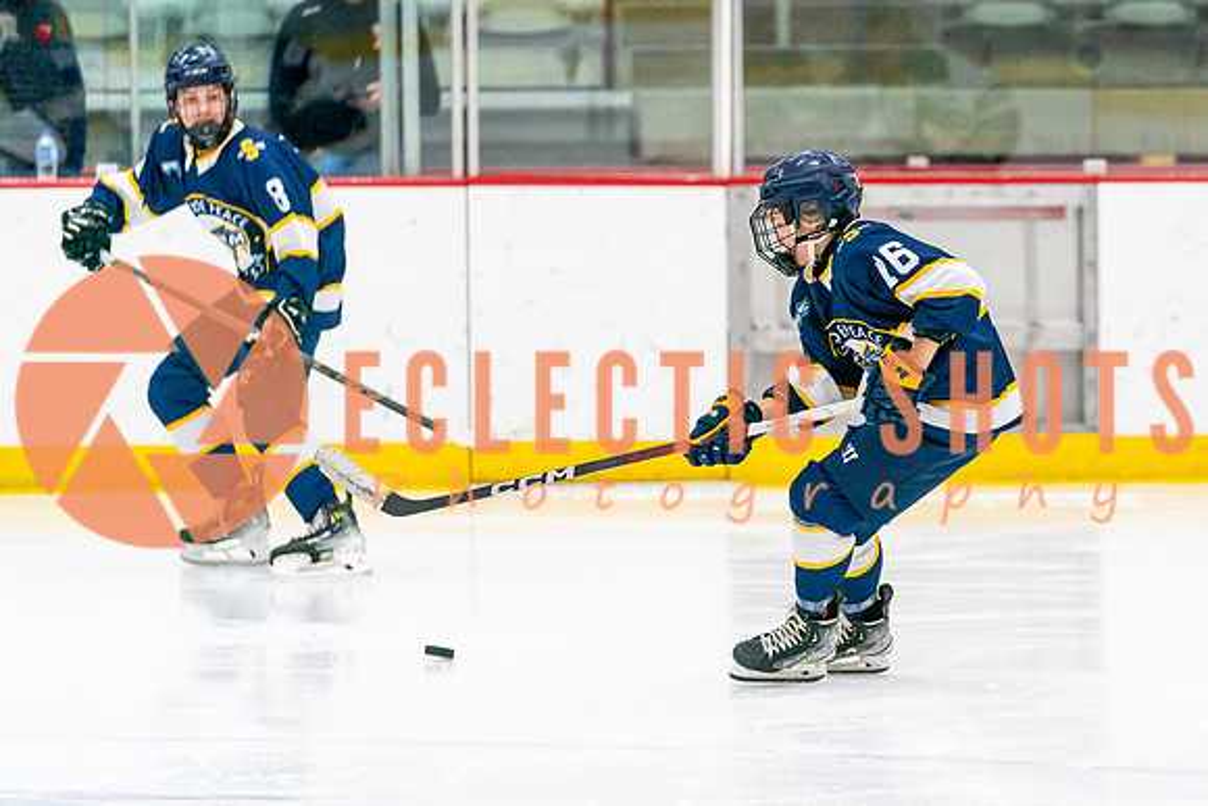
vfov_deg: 5.3
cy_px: 403
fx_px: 8660
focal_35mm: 258
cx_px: 887
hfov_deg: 8.0
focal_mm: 170
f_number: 2.8
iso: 3200
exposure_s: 1/1250
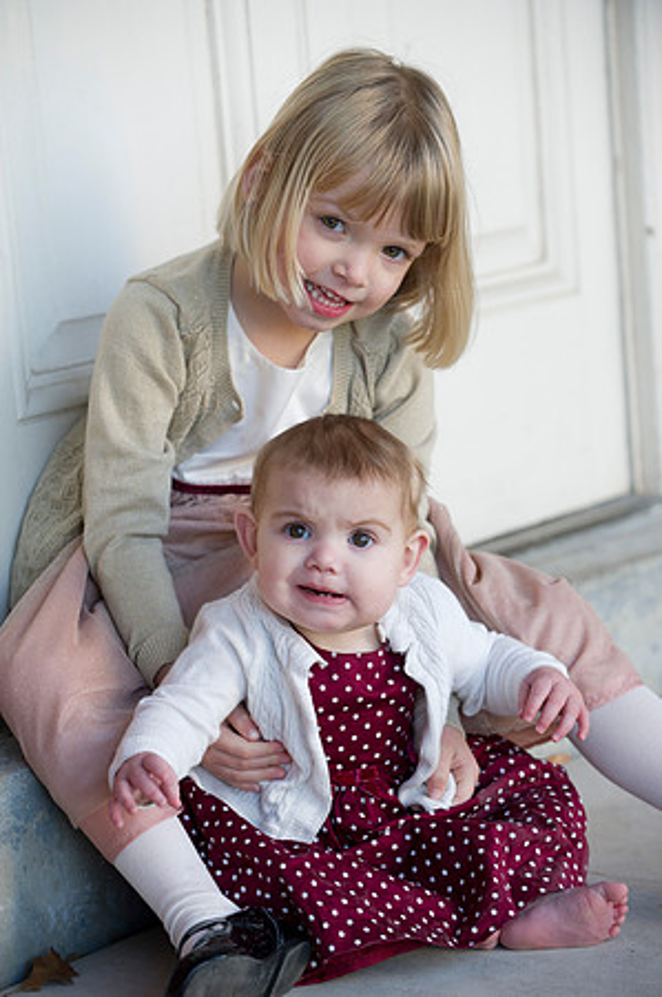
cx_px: 331
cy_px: 498
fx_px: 3456
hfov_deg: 10.9
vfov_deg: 16.4
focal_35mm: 125
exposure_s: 1/125
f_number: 3.5
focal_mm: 125
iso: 250
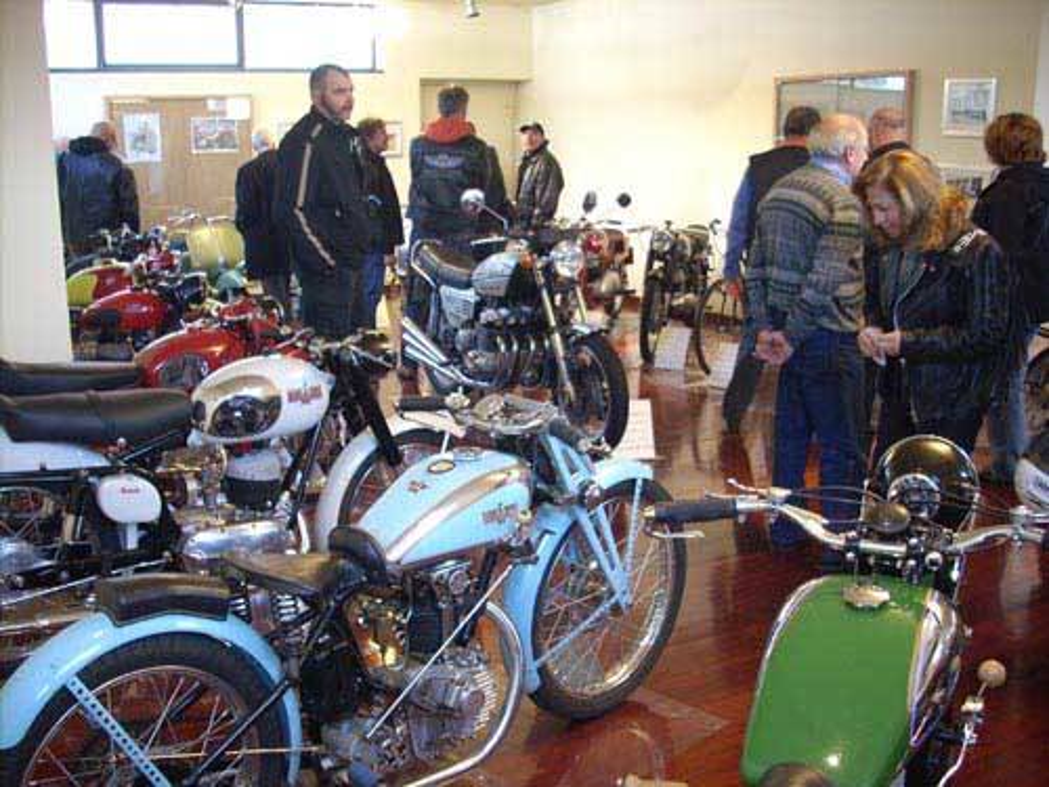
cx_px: 524
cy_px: 394
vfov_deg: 38.7
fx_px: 1121
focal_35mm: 37
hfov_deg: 50.1
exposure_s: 1/30
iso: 259
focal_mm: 6.2
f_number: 2.8
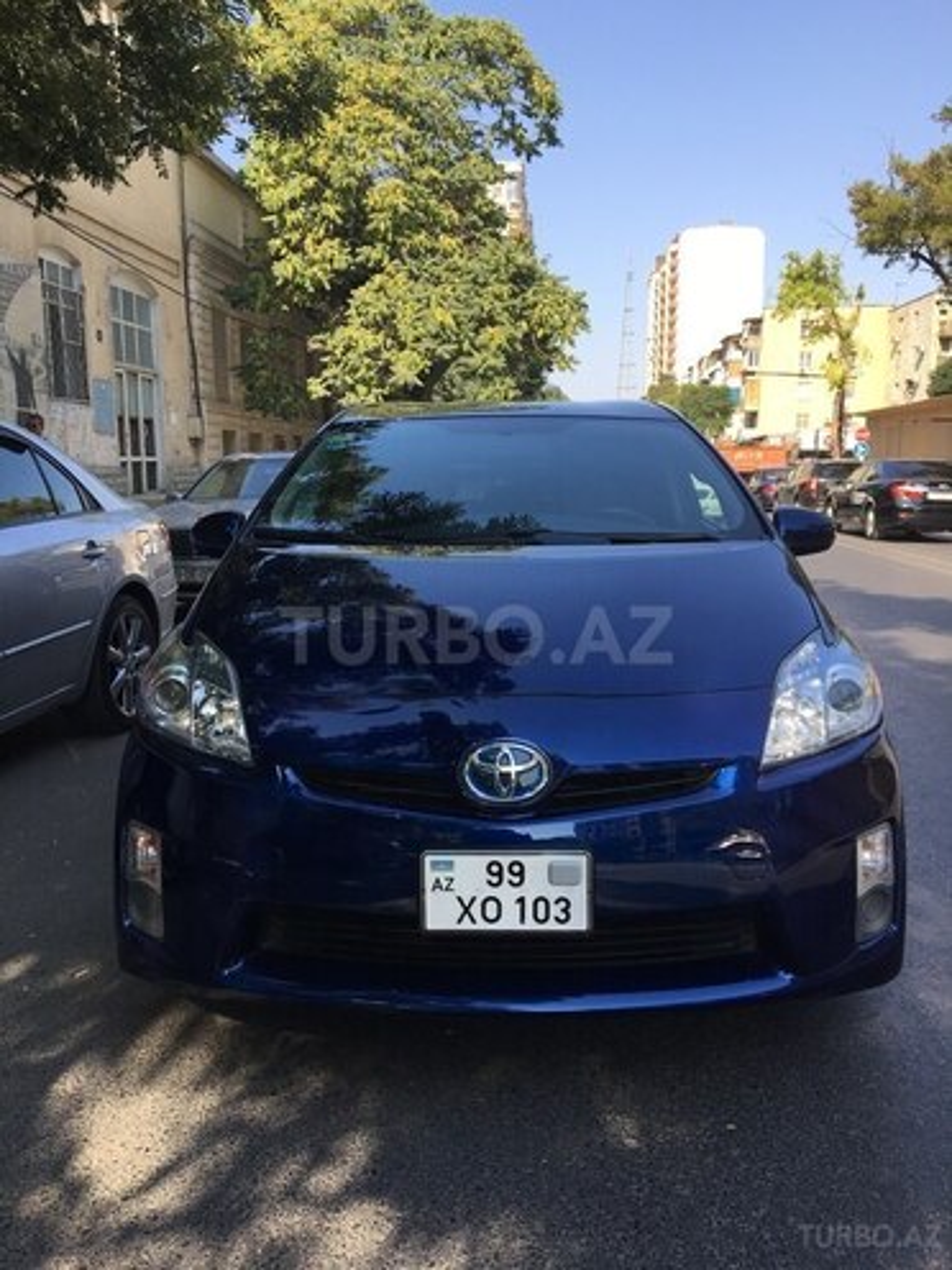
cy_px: 635
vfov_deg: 61.7
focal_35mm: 29
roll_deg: -0.7
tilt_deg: -8.0
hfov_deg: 48.2
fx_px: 1063
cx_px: 476
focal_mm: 4.15
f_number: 2.2
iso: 25
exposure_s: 1/668
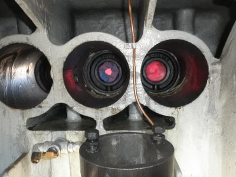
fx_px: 239
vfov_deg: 40.7
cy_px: 88
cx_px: 118
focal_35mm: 35
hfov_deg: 52.6
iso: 200
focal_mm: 6.1
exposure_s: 1/60
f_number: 3.2
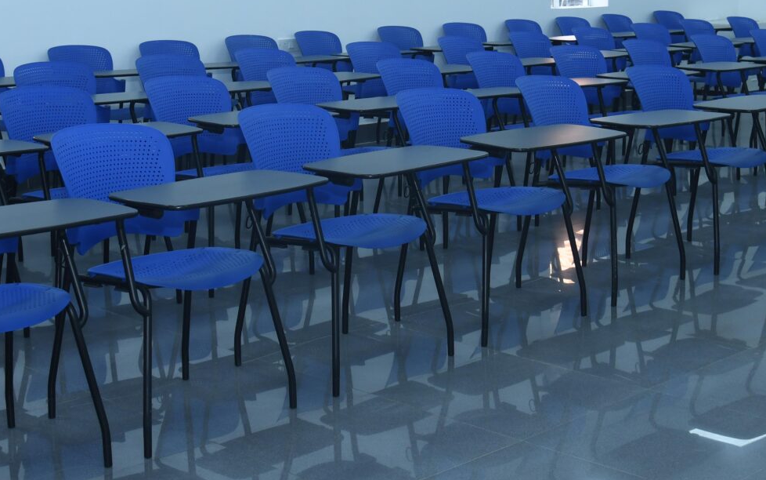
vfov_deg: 20.1
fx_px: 1337
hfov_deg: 32.0
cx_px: 372
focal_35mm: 64
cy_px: 97
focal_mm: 24
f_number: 4
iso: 400
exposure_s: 1/200
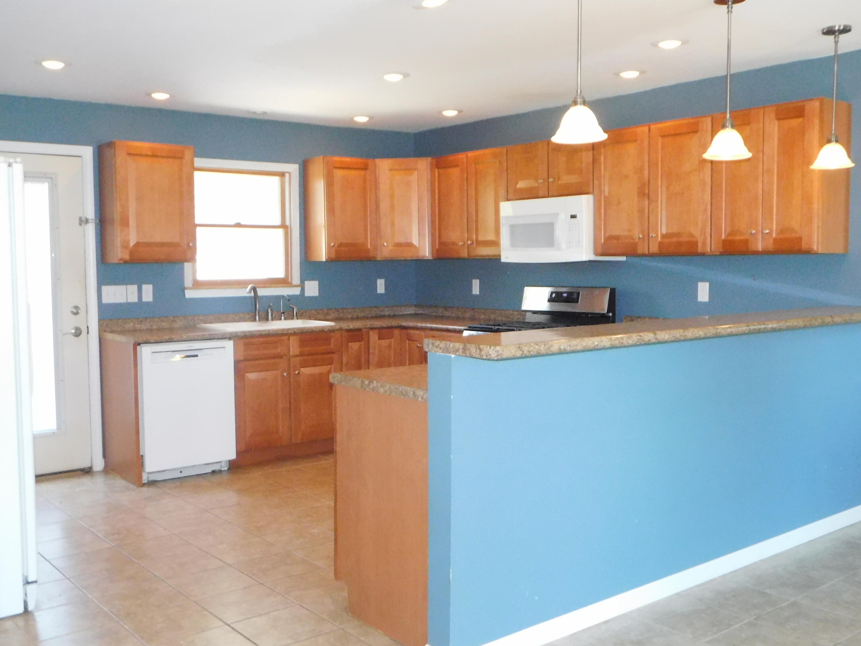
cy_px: 323
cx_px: 430
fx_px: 895
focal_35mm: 36
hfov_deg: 51.4
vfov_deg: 39.7
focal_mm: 6.3
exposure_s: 1/30
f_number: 7
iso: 1600
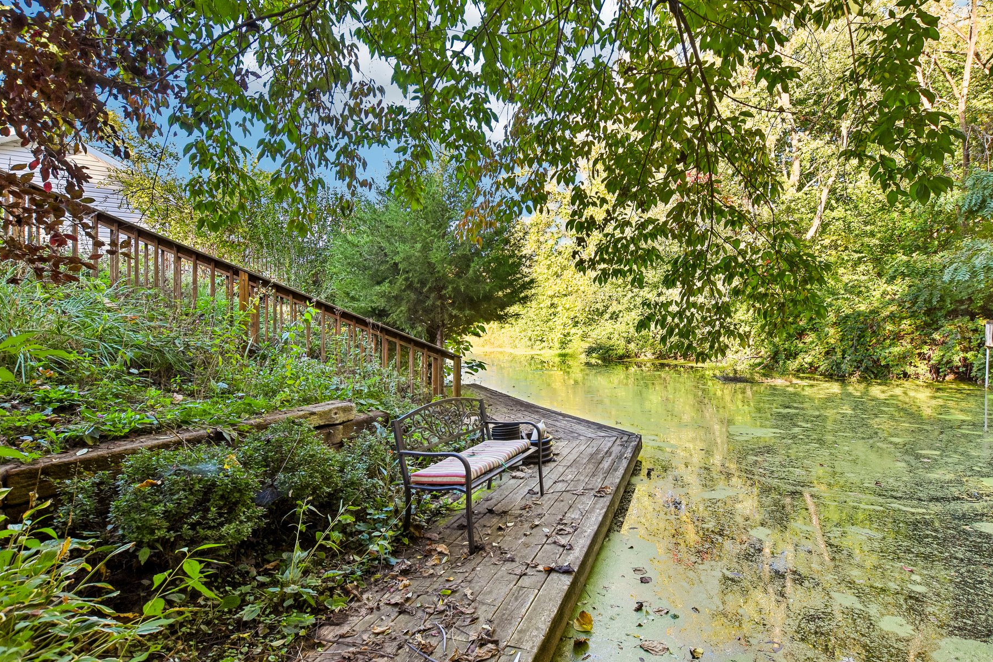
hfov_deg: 93.1
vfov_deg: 70.4
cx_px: 532
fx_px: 469
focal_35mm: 17
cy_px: 344
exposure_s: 1/80
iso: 400
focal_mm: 10
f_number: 7.1
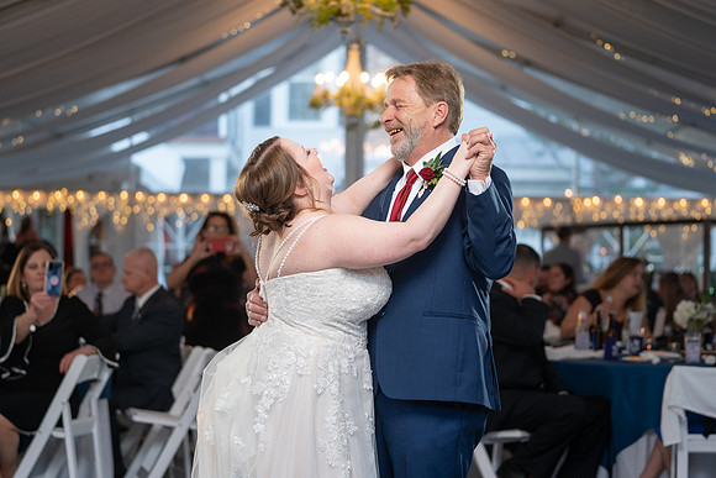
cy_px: 240
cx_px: 323
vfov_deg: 17.0
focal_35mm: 81
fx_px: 1601
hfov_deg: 25.2
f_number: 2.8
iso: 500
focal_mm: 73
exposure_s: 1/250
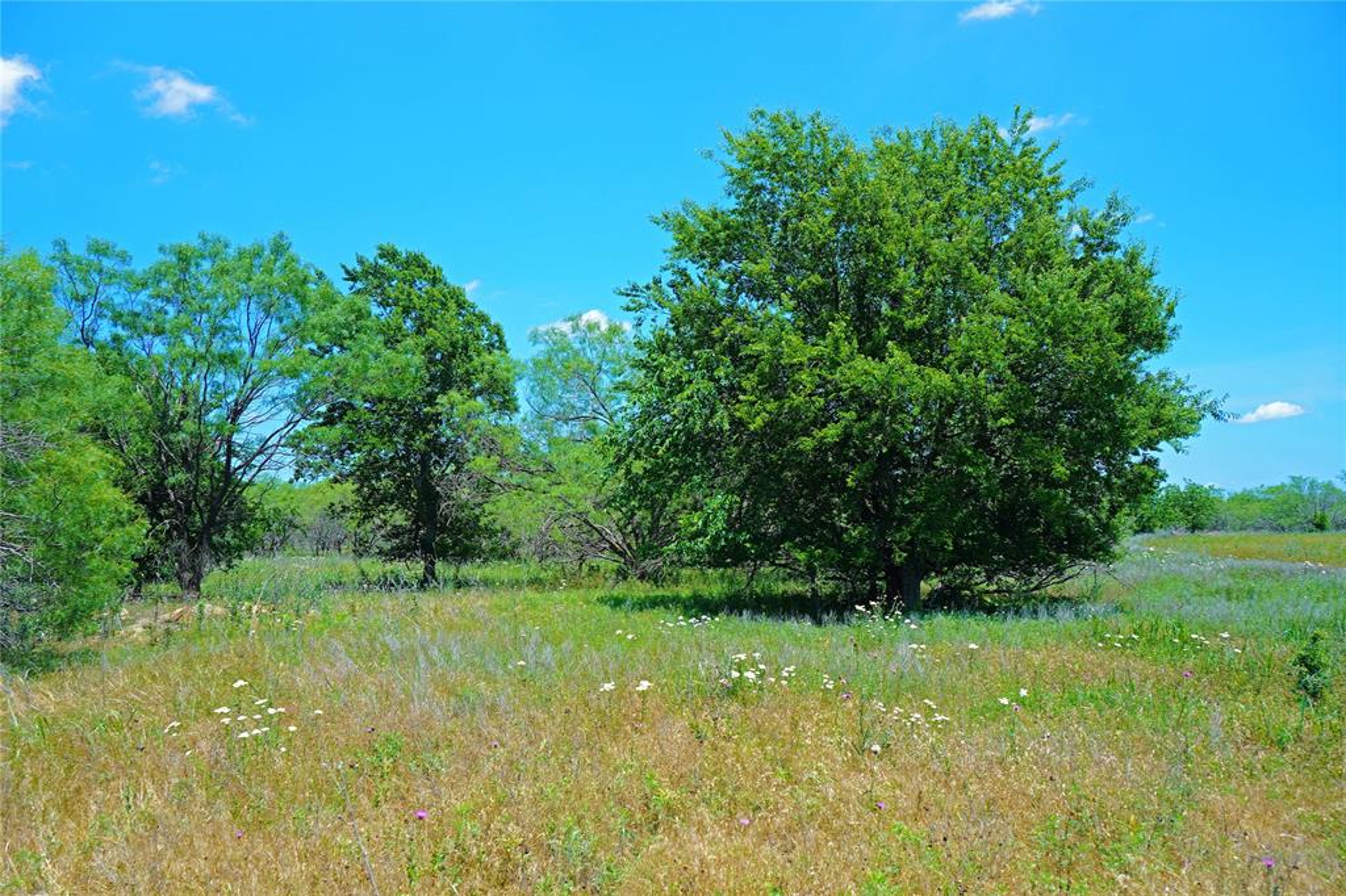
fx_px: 897
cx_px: 673
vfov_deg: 53.1
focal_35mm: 24
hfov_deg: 73.8
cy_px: 448
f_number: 4.5
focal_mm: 16
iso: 100
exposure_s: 1/60
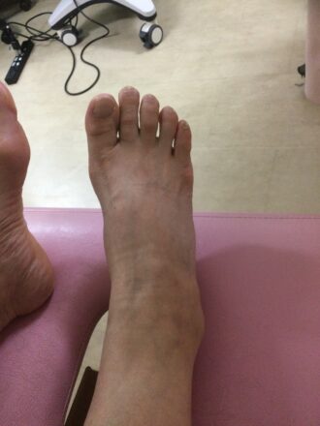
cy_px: 213
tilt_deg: -50.2
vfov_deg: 58.4
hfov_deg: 45.4
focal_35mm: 31
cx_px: 160
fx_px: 382
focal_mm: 3.3
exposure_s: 1/30
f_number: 2.4
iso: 160
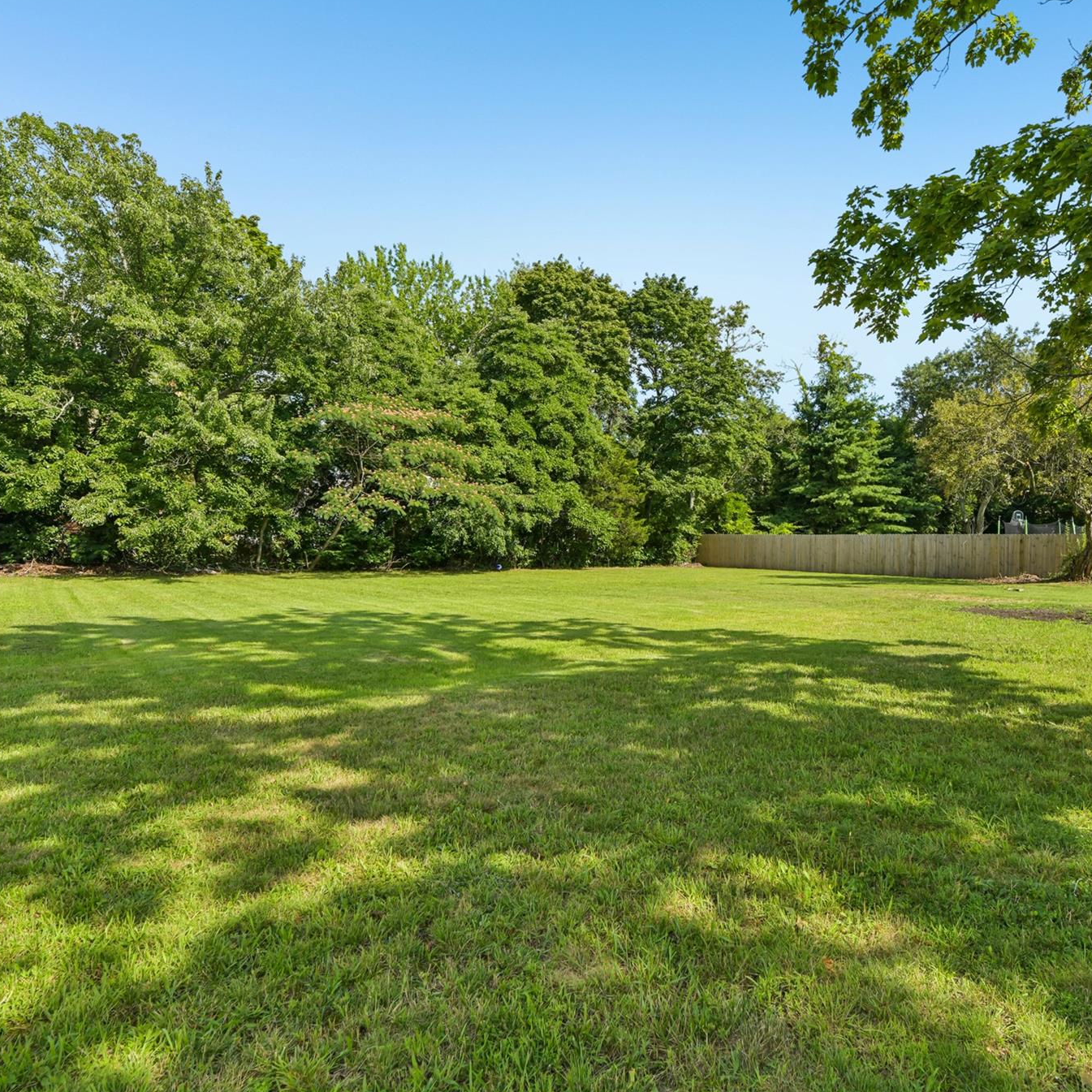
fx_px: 785
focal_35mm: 22
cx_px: 679
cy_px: 543
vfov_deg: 69.6
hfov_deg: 68.6
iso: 250
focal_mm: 17
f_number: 9
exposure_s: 1/250
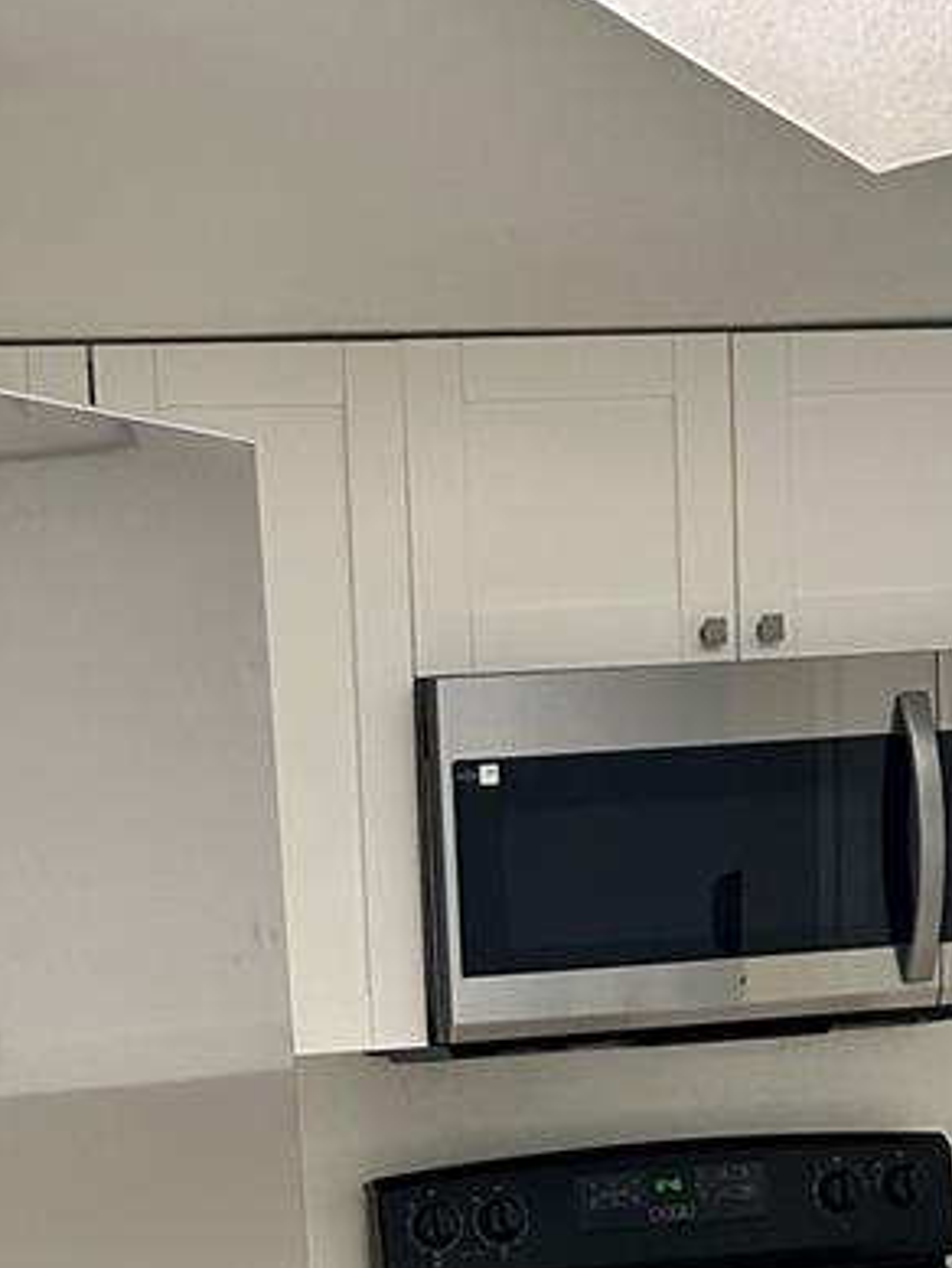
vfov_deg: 24.4
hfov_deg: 19.8
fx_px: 2712
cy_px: 1418
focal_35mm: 74
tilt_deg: -7.4
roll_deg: +2.4
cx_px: 261
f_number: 1.78
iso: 250
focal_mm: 6.86
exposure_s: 1/60
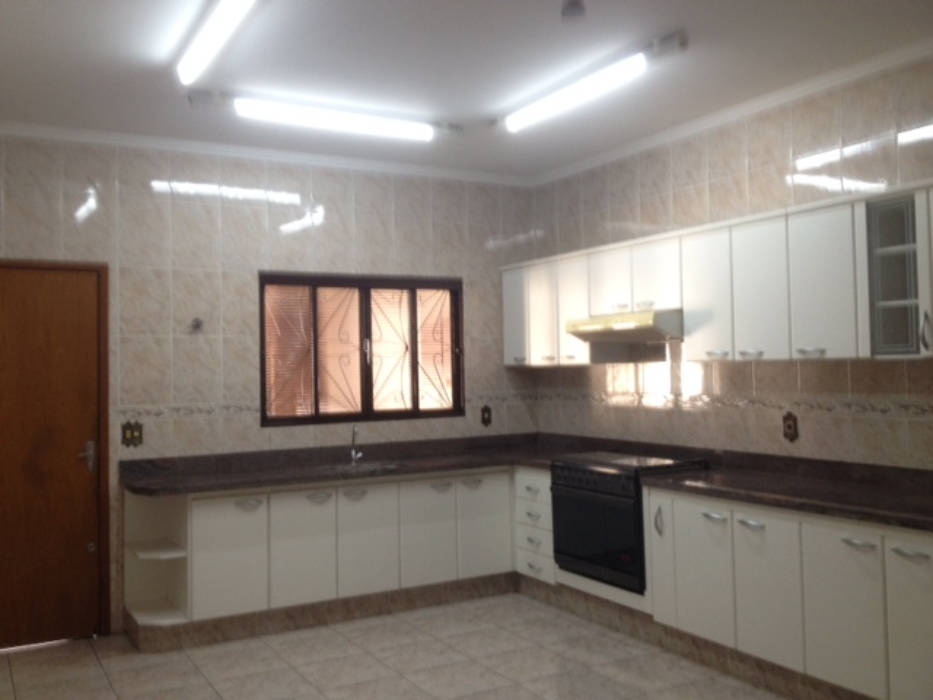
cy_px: 350
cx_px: 466
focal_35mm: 35
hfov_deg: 52.6
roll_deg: -0.1
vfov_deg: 40.7
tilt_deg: -3.0
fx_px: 943
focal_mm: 4.28
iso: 80
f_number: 2.4
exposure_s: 1/20
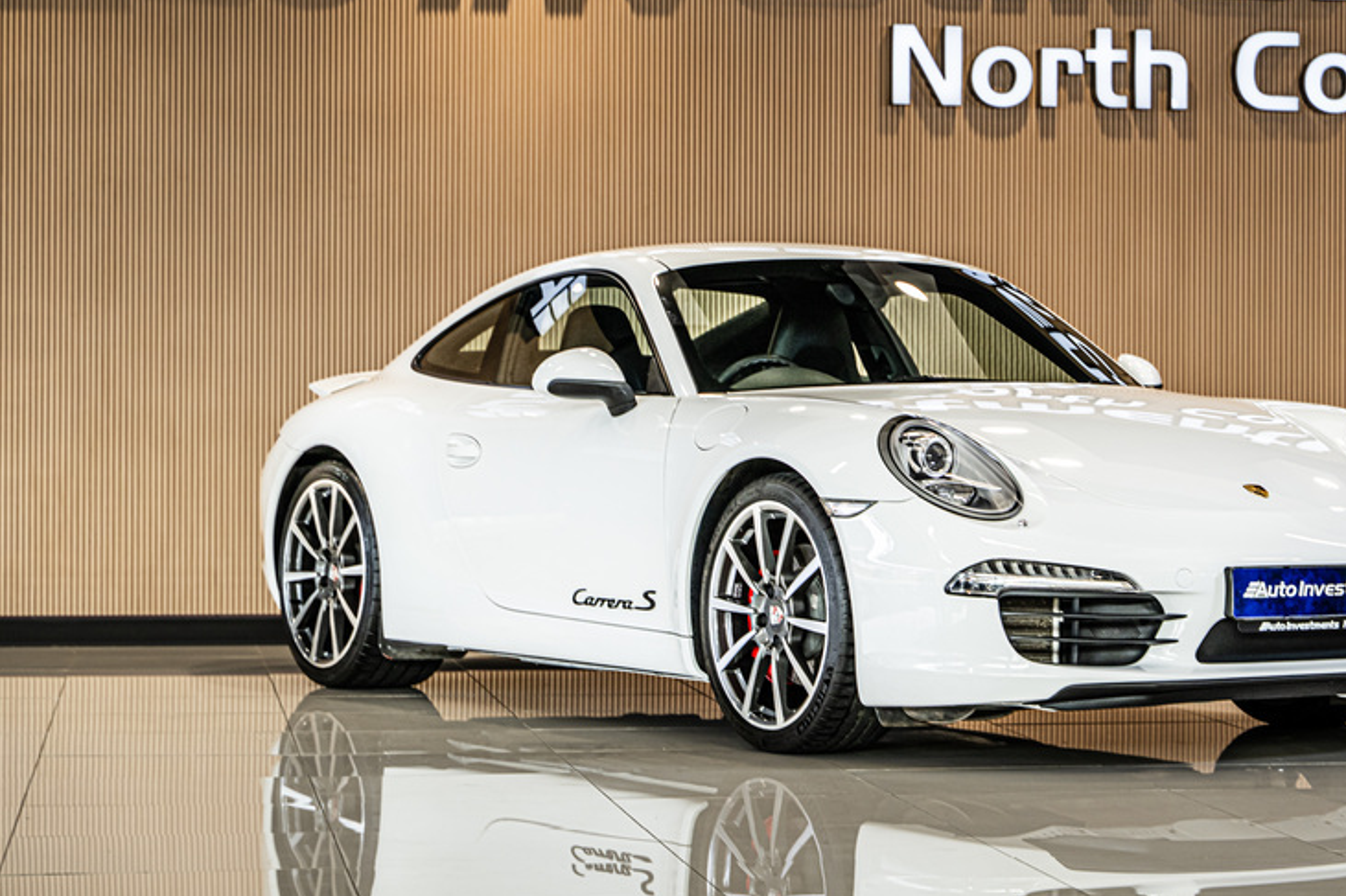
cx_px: 883
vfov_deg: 13.0
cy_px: 368
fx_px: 3925
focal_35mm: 105
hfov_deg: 19.4
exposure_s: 1/125
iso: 400
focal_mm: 75
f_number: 4.5
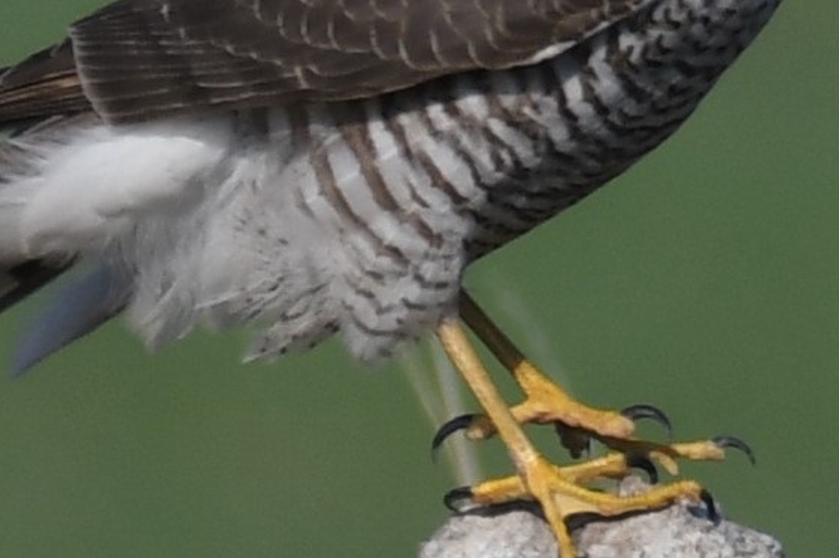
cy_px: 104
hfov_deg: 1.1
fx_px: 44719
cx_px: 406
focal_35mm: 1920
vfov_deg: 0.7
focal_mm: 500
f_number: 7.1
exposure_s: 1/1250
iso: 200
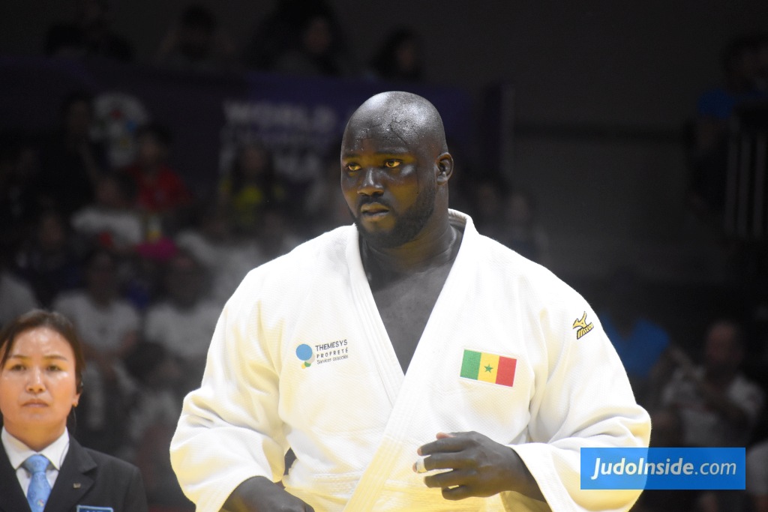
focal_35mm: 345
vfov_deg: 4.0
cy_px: 256
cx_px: 384
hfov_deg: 6.0
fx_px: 7361
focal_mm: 230
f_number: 5.6
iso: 3200
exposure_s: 1/800
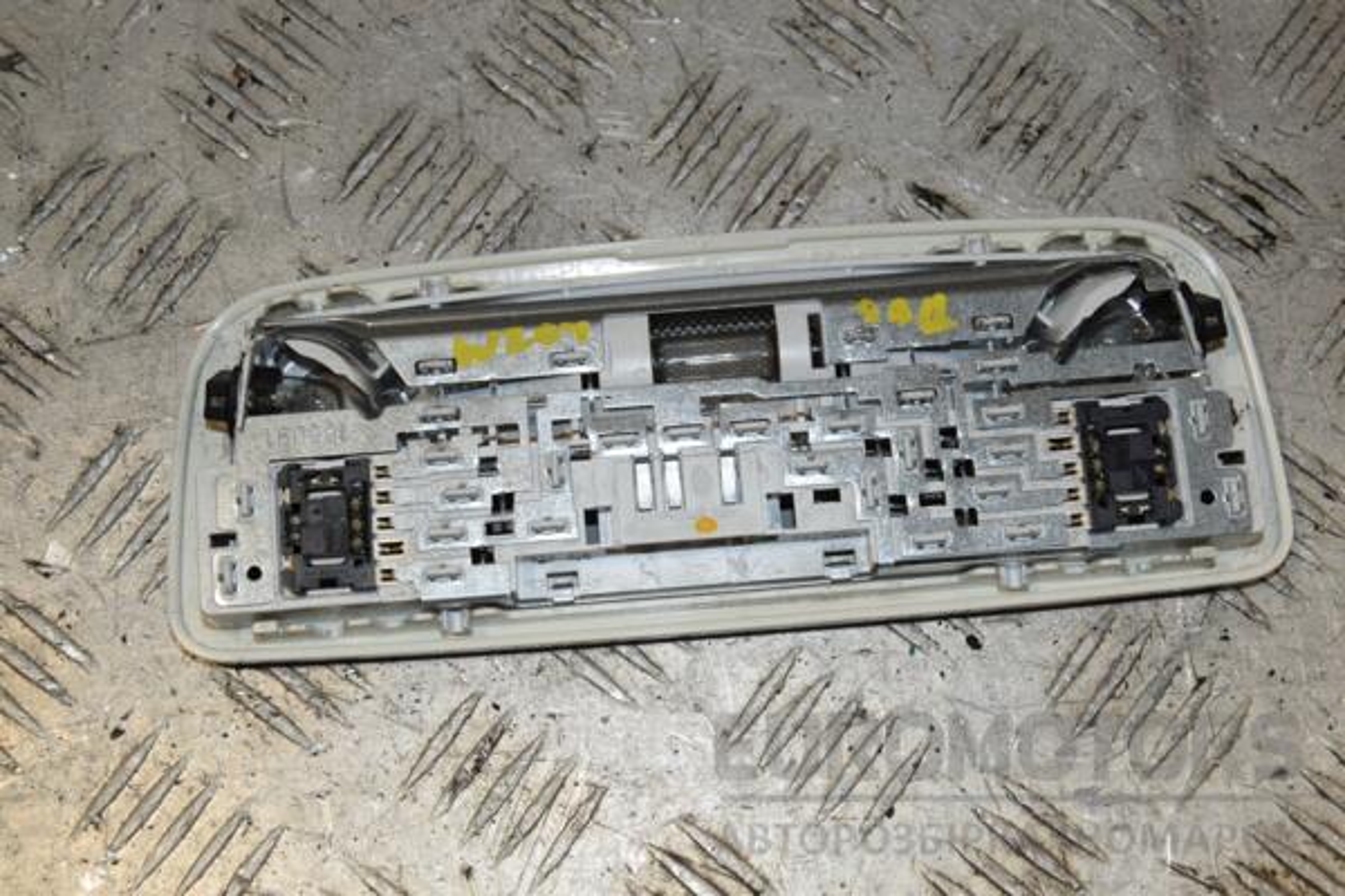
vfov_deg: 20.2
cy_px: 448
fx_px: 2522
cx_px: 672
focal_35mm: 68
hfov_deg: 29.9
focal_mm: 45
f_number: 13
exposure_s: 1/200
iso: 800
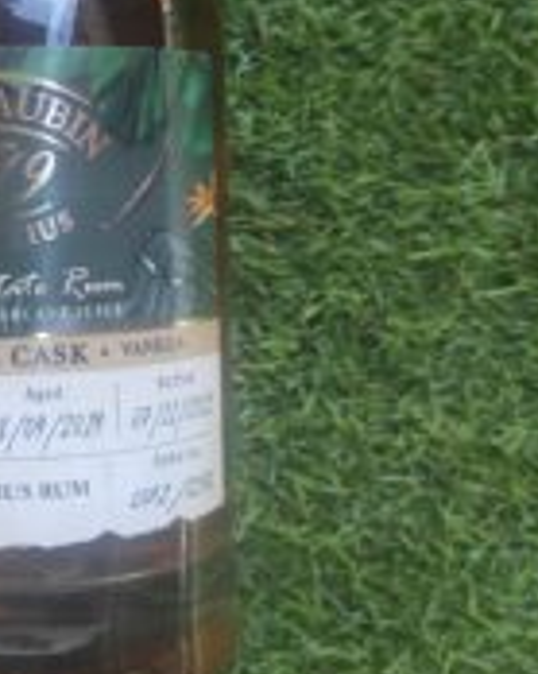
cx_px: -14
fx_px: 1116
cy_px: 139
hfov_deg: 25.6
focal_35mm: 56
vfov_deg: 32.7
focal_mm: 5.43
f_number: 1.89
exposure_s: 1/33
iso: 430
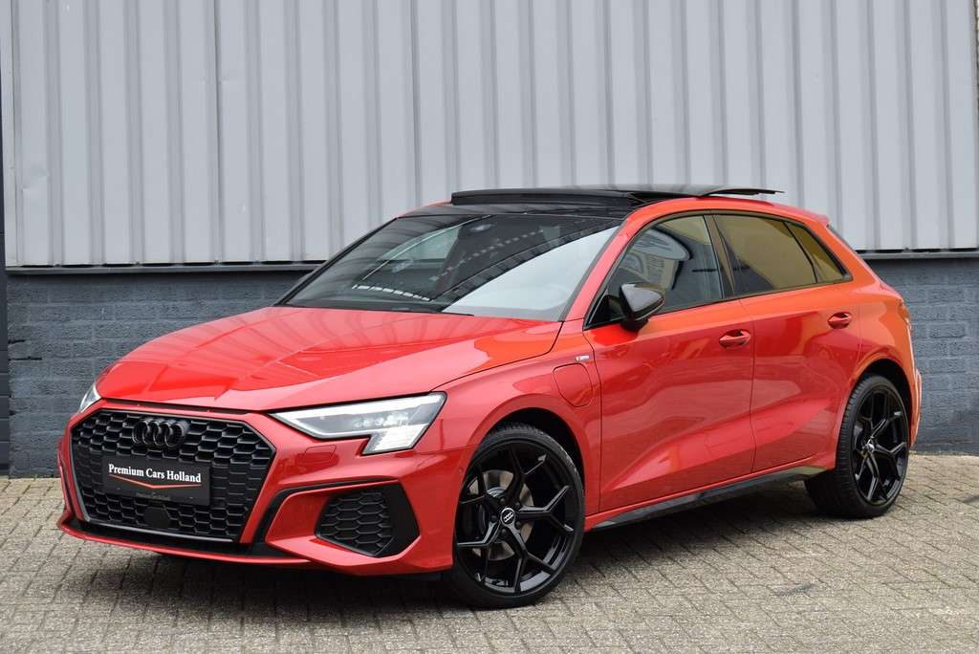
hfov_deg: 28.1
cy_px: 327
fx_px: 1959
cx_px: 490
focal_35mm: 72
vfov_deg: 19.0
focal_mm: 48
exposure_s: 1/200
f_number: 7.1
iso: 400
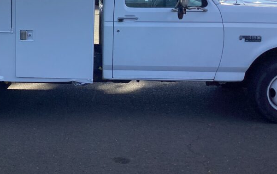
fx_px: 423
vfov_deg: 22.9
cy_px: 39
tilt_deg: -6.0
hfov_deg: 35.0
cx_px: 53
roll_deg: +1.1
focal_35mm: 56
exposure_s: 1/959
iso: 25
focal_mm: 3.3
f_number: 2.4
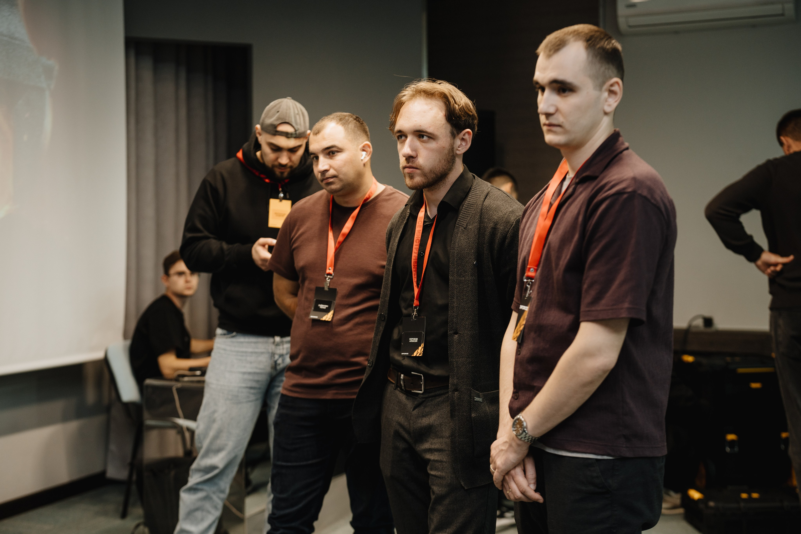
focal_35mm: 50
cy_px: 267
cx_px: 400
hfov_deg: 39.6
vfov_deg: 27.0
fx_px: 1112
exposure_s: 1/125
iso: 500
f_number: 2.2
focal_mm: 50
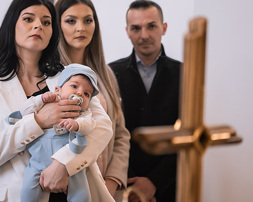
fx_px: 936
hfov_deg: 15.4
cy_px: 92
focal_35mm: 125
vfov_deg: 12.3
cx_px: 90
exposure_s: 1/250
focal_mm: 90
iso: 1250
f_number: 3.2
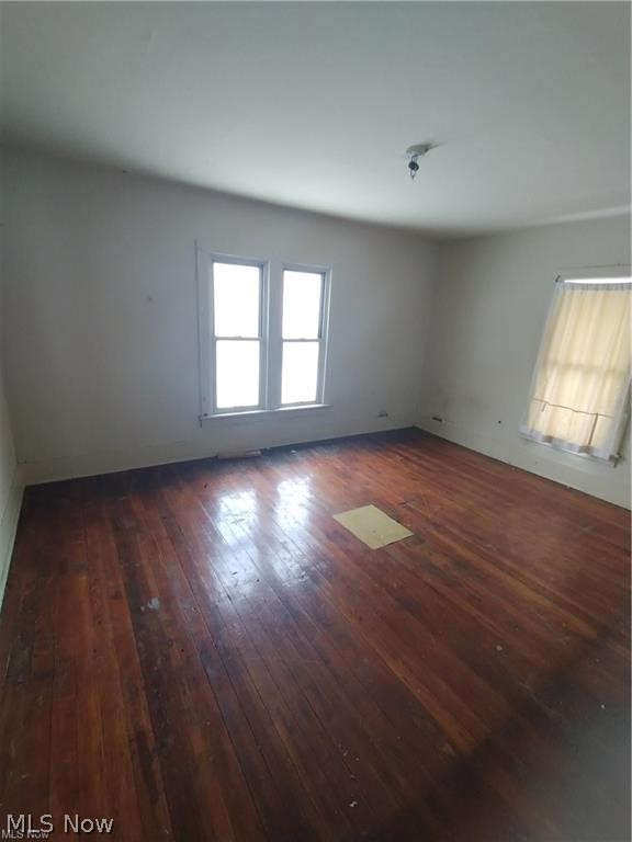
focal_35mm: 16
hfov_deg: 78.1
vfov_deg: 94.5
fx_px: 389
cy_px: 421
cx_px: 316
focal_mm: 1.66
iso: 316
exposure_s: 1/30
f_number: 2.2
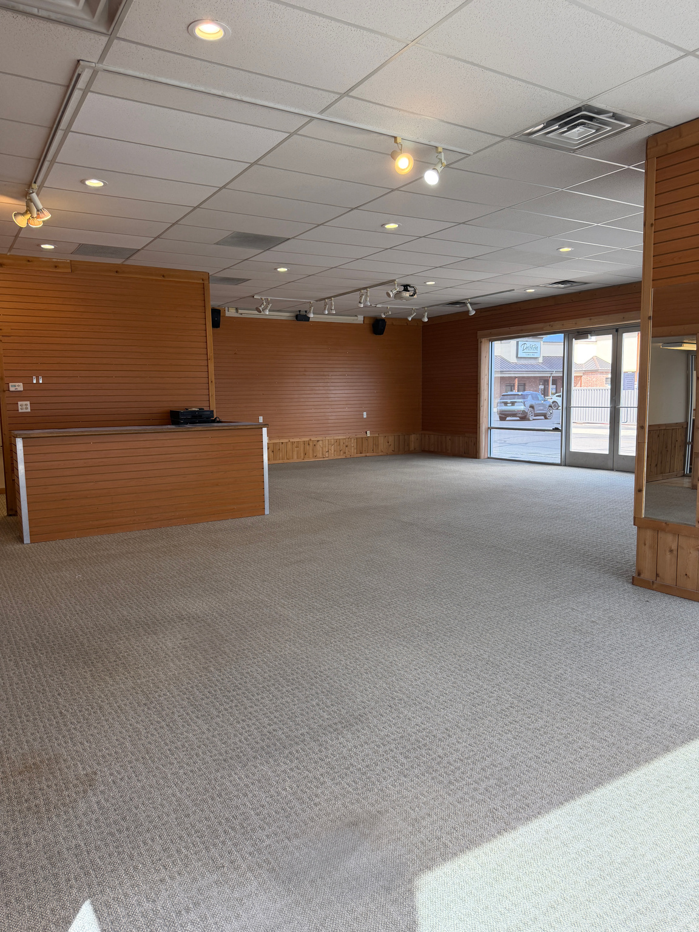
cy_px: 466
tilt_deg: -6.3
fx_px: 646
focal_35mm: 24
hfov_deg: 56.8
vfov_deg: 71.6
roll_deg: +0.1
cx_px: 350
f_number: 1.78
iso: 100
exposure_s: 1/193
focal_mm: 6.76
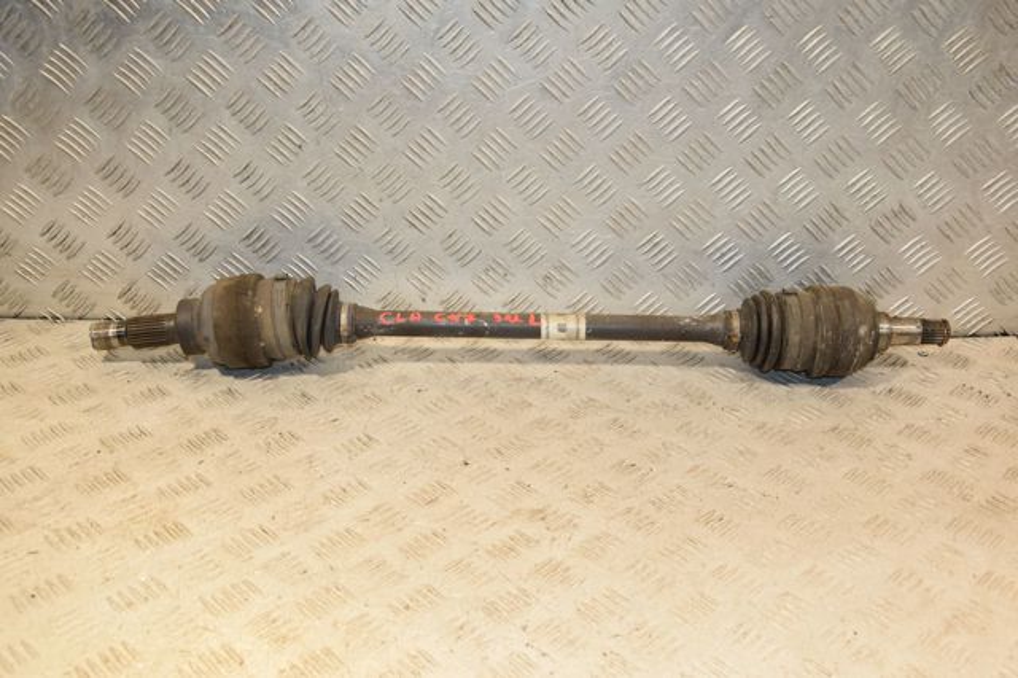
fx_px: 1187
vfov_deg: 31.9
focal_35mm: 42
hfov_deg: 46.4
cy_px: 339
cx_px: 509
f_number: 6.3
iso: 800
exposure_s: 1/200
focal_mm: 28
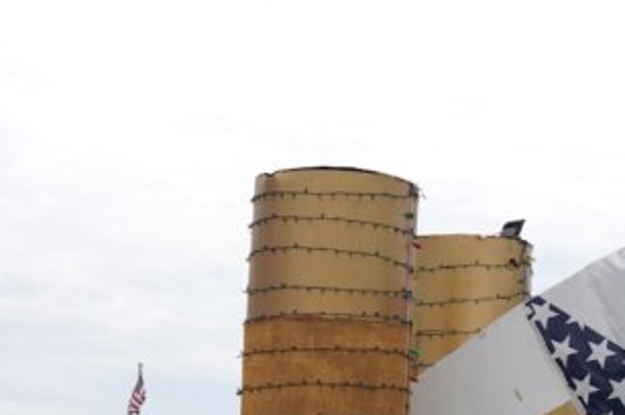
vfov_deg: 9.8
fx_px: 2413
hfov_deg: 13.4
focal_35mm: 139
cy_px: 421
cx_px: 1081
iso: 100
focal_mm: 23.7
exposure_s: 1/160
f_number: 7.1
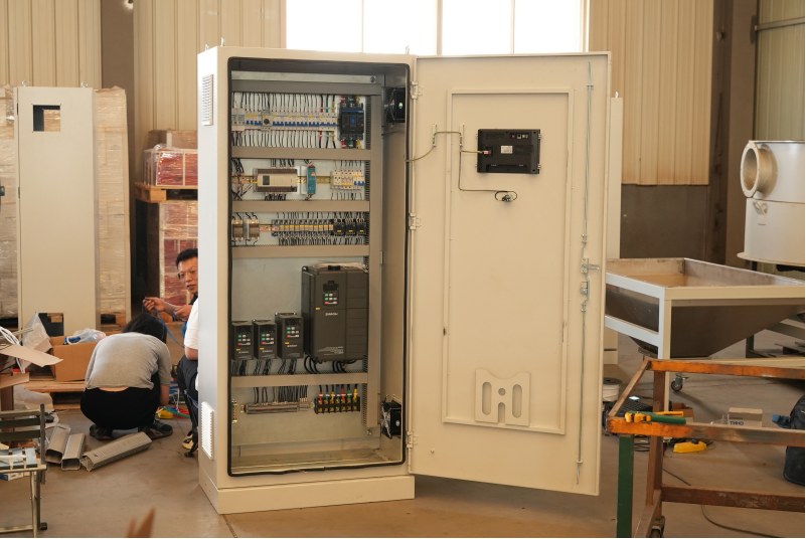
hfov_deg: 37.5
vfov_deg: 25.6
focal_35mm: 53
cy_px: 270
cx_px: 403
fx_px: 1188
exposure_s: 1/160
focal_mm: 53
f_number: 5.6
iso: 4000
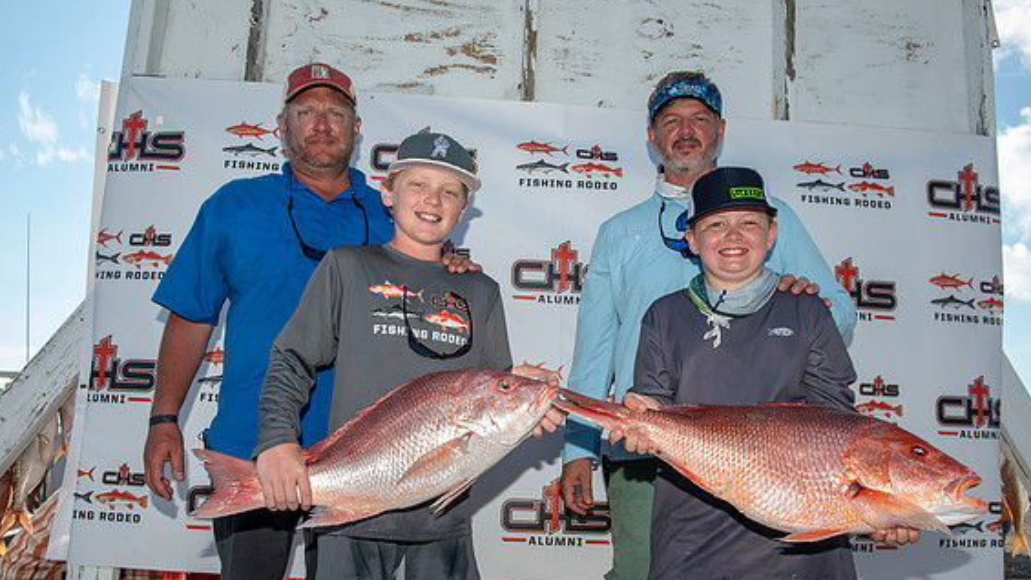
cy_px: 328
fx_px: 793
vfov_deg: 40.1
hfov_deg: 66.1
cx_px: 518
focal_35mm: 29
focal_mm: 27
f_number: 7.1
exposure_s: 1/200
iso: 50
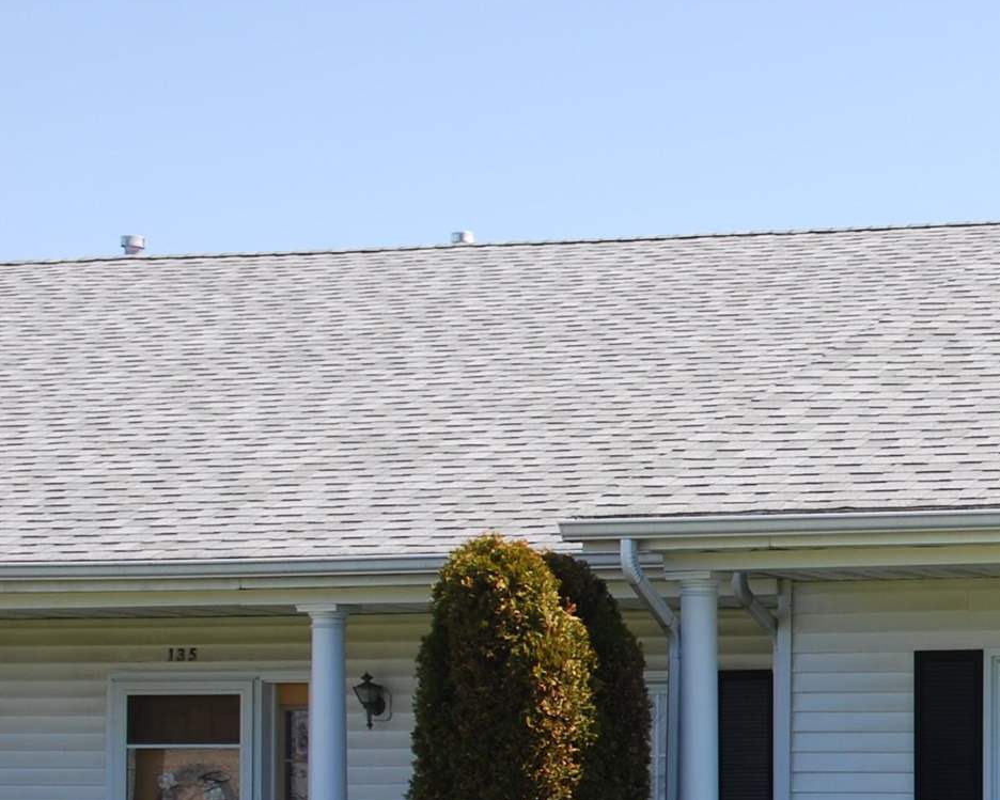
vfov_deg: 13.7
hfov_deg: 15.6
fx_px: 3286
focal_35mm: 111
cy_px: 785
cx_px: 1623
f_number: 6.3
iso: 100
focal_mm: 24
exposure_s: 1/160
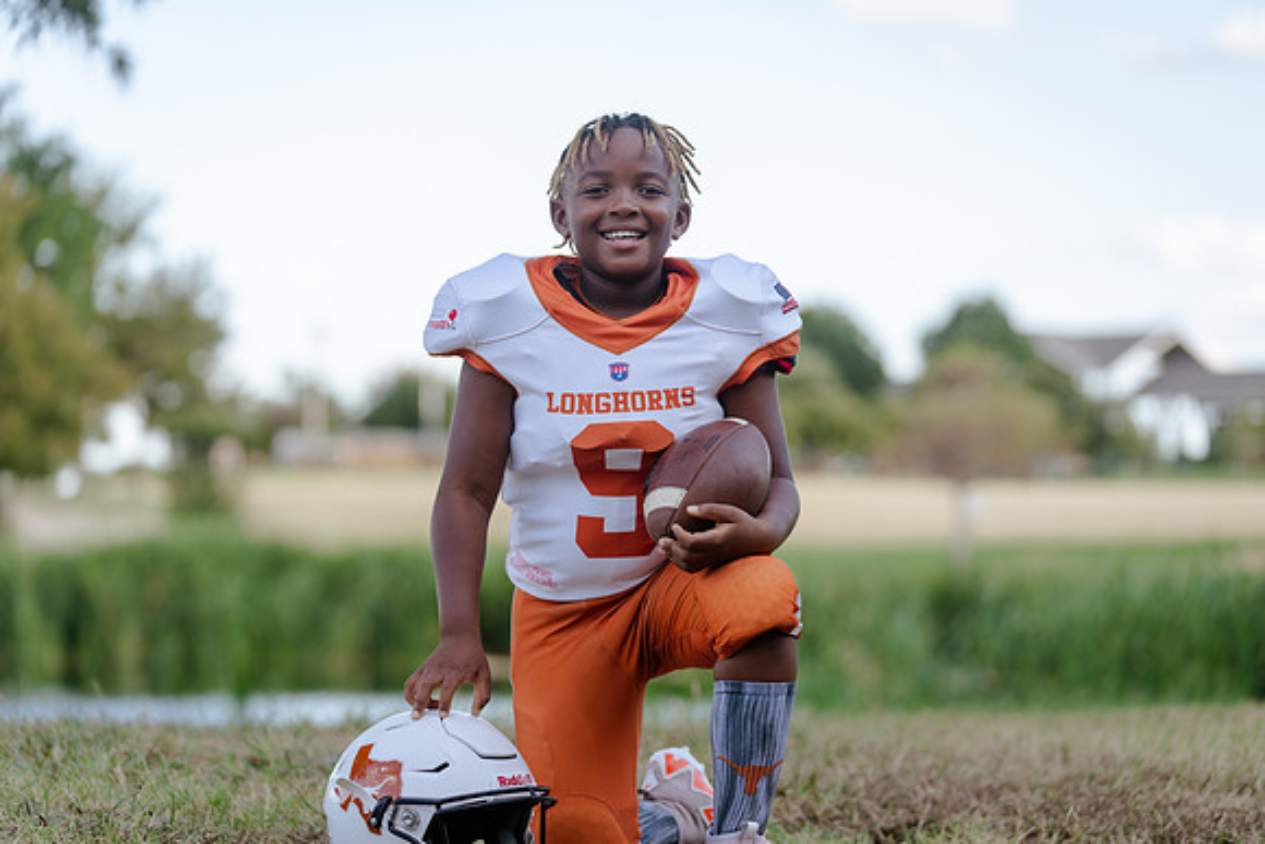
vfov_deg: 12.2
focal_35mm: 112
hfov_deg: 18.3
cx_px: 632
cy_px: 422
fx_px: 3936
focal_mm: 112
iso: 125
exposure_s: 1/320
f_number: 3.2
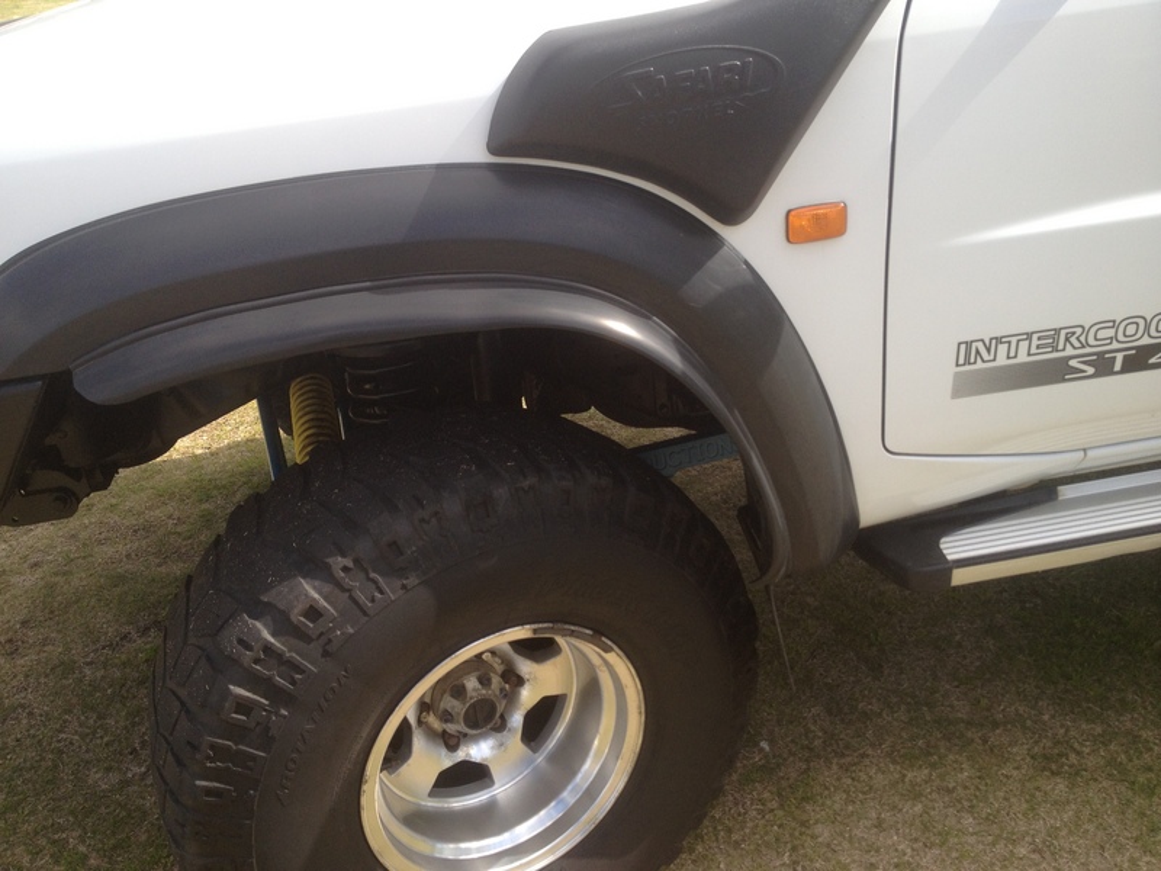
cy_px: 436
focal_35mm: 35
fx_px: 1174
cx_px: 580
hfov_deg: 52.6
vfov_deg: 40.7
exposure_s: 1/642
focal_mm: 4.28
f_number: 2.4
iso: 50
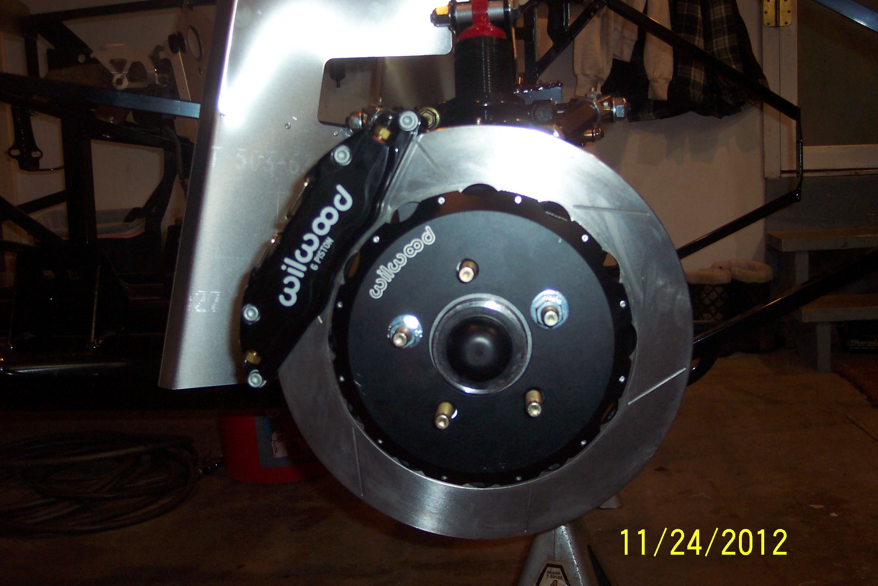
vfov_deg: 35.1
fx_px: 927
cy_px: 293
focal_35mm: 38
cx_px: 439
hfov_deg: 50.7
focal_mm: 8
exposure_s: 1/30
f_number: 2.8
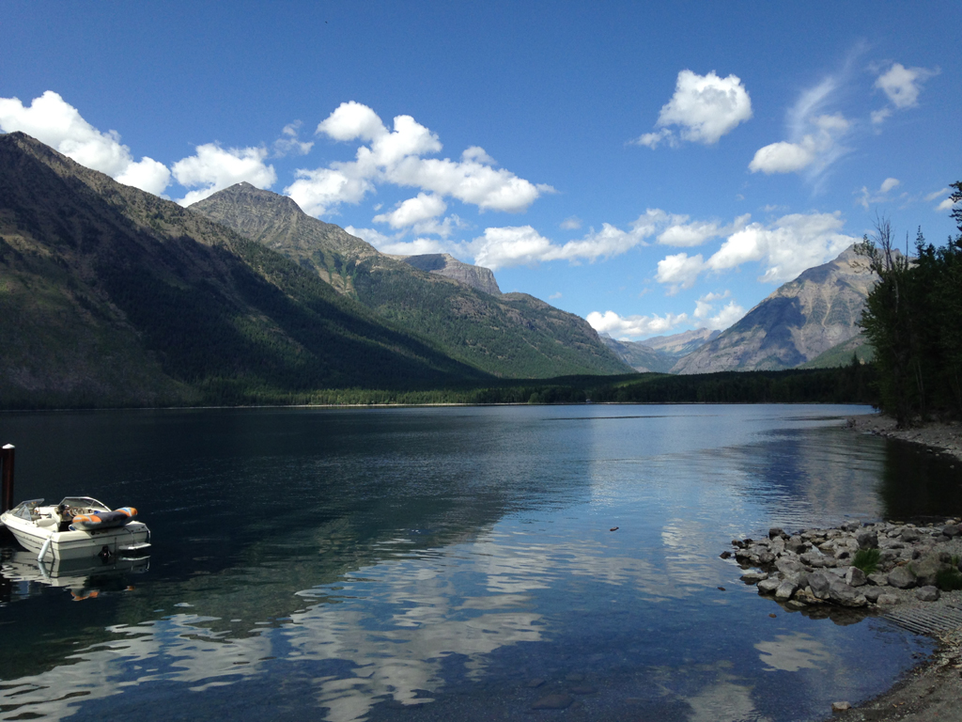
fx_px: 917
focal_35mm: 33
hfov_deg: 55.4
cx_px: 481
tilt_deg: +2.3
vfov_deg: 42.9
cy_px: 361
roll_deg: +0.4
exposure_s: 1/1427
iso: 50
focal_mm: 4.12
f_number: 2.4
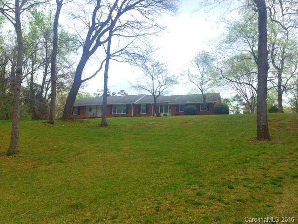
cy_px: 112
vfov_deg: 48.2
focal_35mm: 29
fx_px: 250
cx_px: 149
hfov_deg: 61.7
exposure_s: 1/1647
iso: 32
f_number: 2.2
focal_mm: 4.15
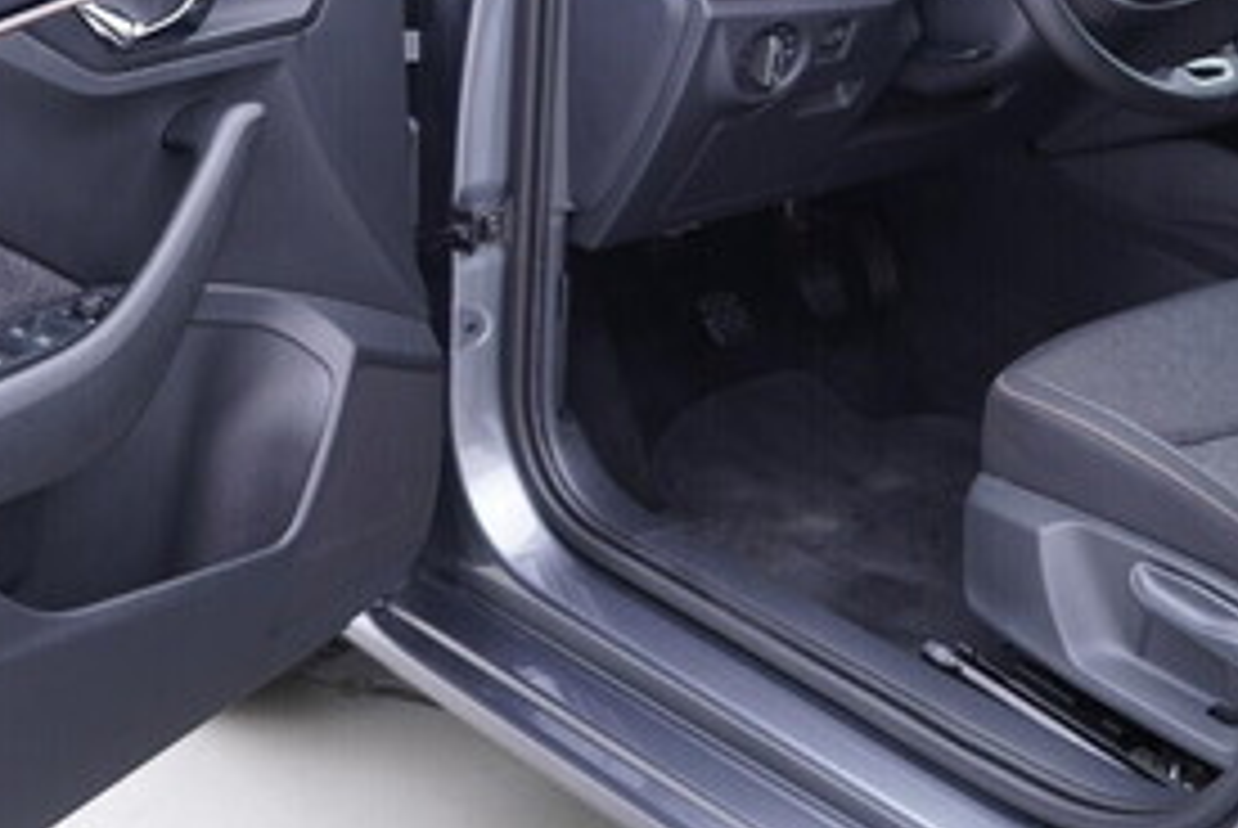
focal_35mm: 72
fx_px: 2479
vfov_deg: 18.8
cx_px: 630
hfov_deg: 28.0
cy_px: 146
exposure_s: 1/40
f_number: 2.8
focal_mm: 24
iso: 250
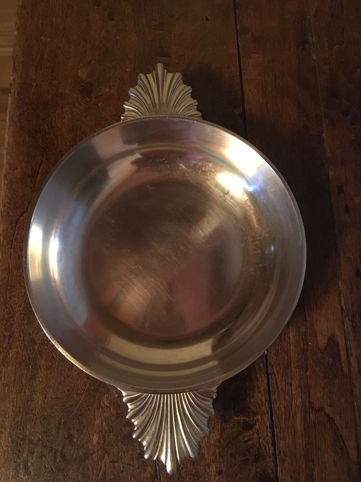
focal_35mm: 29
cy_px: 241
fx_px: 403
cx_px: 180
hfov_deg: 48.2
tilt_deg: -77.1
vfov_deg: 61.7
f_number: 2.2
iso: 320
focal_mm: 4.15
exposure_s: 1/17
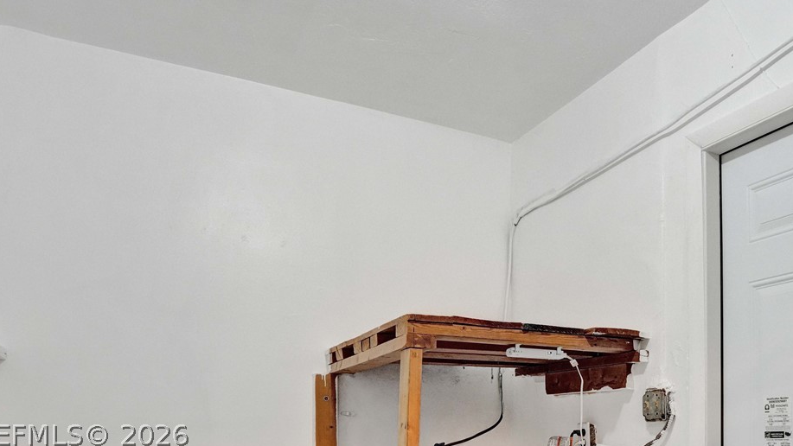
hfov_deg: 61.1
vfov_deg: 34.7
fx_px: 652
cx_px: 528
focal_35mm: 31
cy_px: 433
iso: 4000
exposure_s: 1/160
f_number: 5.6
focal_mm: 16
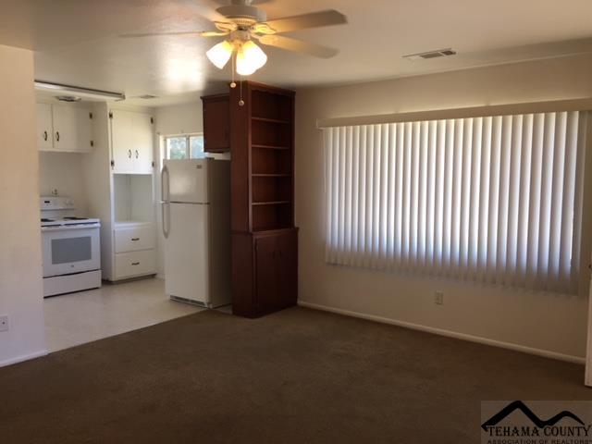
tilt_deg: -6.0
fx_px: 496
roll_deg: -2.4
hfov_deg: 61.7
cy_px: 222
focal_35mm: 29
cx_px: 296
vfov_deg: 48.2
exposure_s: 1/120
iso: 50
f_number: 2.2
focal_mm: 4.15
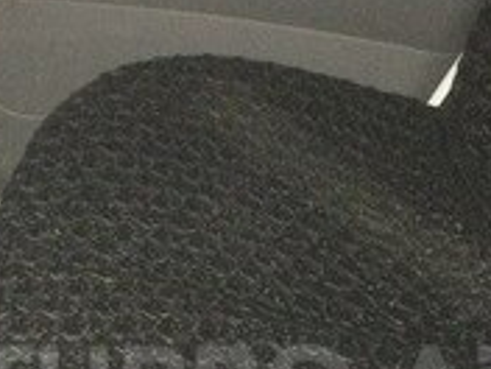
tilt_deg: -30.3
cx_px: 254
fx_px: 1546
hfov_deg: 18.0
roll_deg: +3.1
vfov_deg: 13.4
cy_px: 387
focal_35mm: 109
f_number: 2.2
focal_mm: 4.15
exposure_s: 1/17
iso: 500
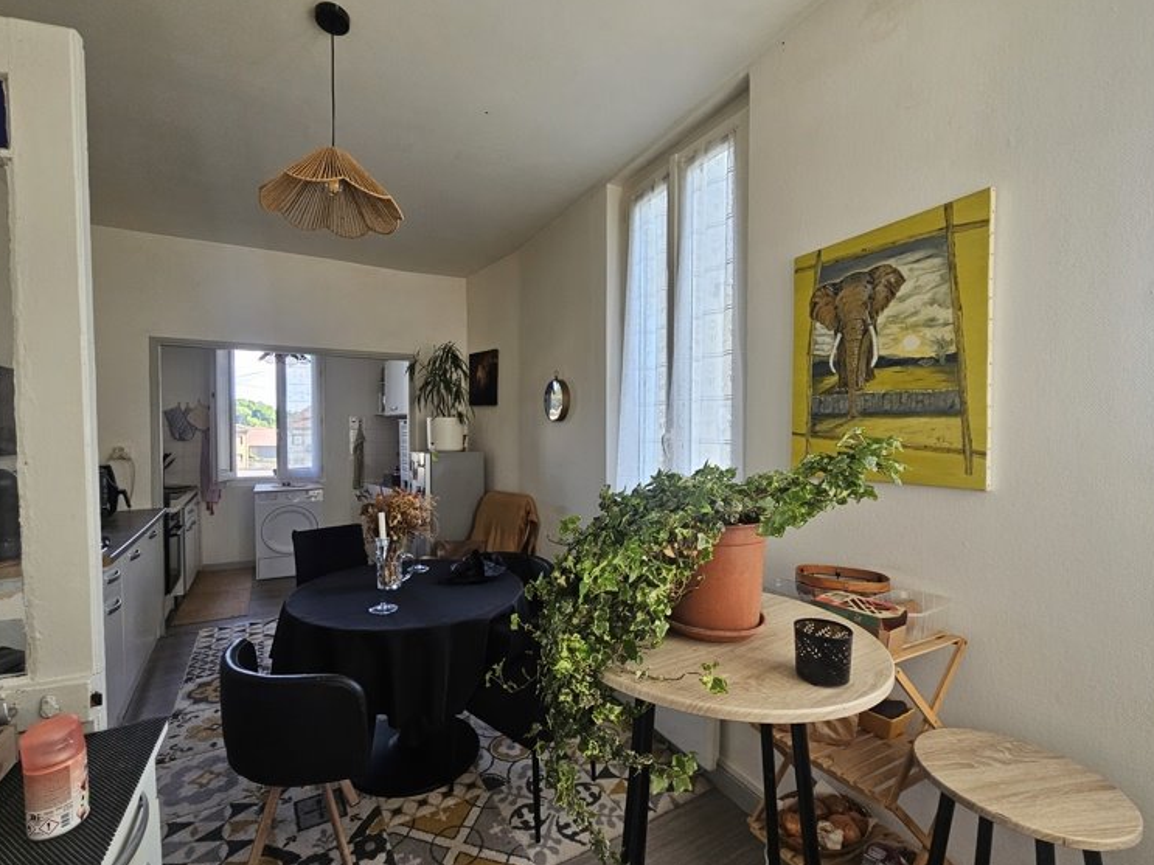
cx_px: 550
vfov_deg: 85.6
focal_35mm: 14
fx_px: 467
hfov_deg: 102.0
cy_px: 446
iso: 200
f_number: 2.2
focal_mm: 2.2
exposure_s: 1/359
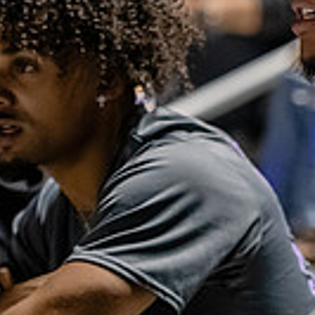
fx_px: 4571
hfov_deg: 3.9
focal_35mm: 444
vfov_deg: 3.9
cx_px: 289
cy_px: 70
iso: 5000
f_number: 2.8
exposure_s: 1/250
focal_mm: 120
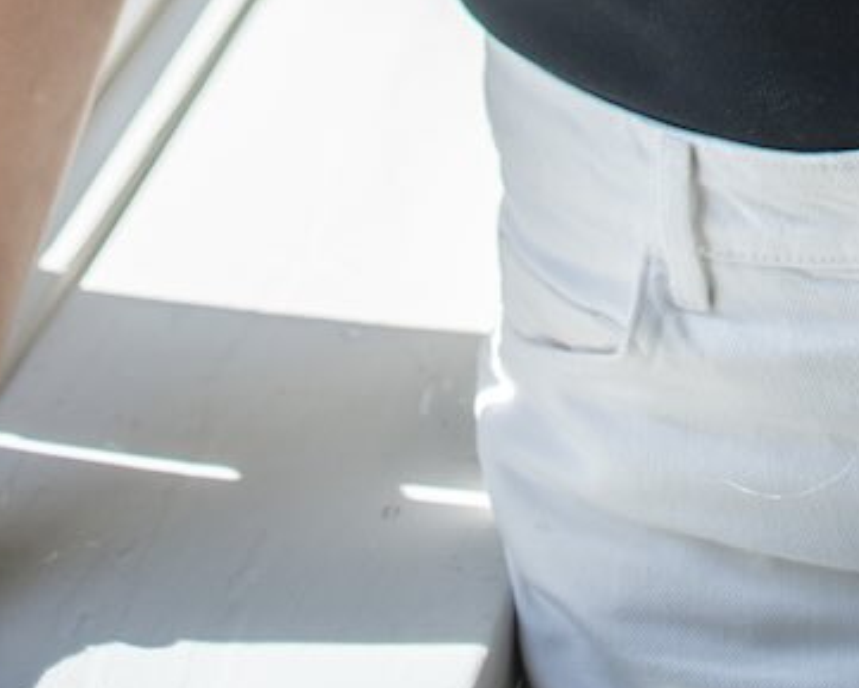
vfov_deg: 8.6
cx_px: 758
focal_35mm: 161
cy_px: -1076
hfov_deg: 11.9
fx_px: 4094
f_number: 2
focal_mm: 35
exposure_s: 1/1600
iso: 250
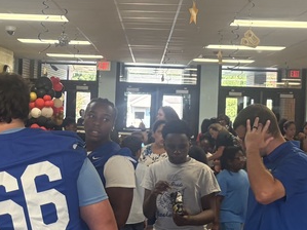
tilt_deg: +1.5
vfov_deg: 16.5
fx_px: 789
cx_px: 62
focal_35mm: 89
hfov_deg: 21.7
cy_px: 75
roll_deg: -1.9
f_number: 1.6
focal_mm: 5.96
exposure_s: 1/60
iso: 125
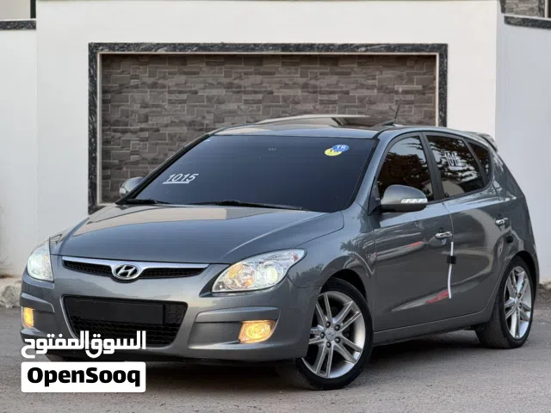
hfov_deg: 16.4
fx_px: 1910
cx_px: 276
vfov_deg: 12.3
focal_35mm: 120
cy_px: 206
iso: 125
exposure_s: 1/99
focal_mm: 15.66
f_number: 2.8
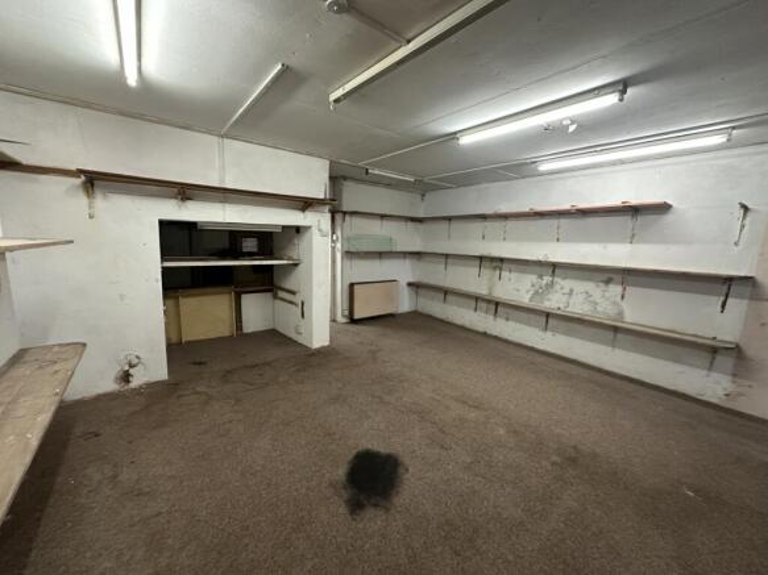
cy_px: 288
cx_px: 384
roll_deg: -1.9
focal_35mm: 14
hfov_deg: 102.1
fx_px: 311
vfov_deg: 85.7
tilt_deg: -8.5
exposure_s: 1/50
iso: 500
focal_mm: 2.22
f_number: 2.2
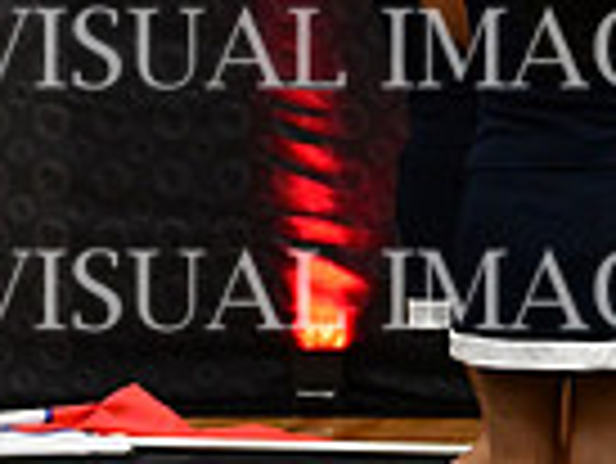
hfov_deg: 2.7
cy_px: -315
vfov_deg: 2.0
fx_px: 13038
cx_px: 735
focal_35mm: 732
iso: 4000
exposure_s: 1/500
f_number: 4
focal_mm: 120
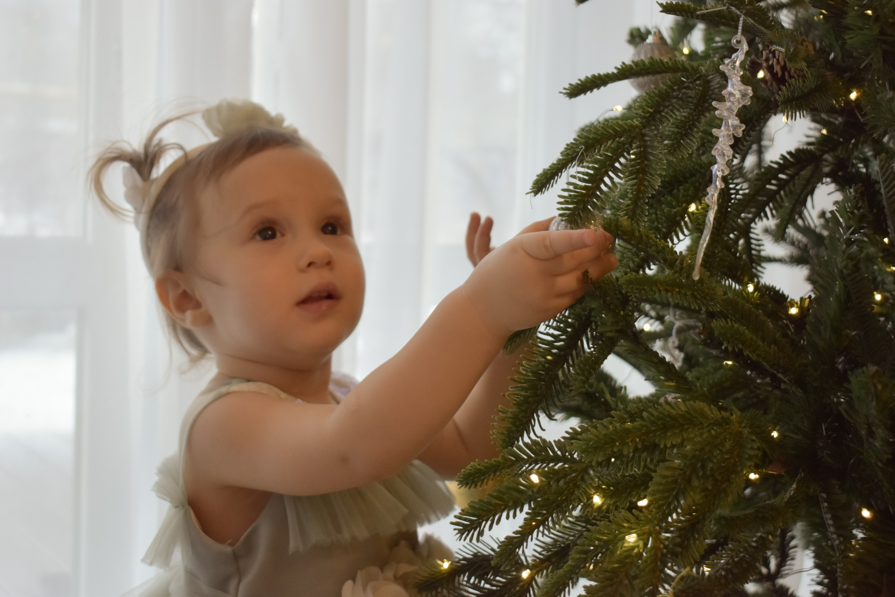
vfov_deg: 25.8
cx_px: 448
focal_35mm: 52
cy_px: 298
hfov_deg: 37.8
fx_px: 1305
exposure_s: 1/125
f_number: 4.5
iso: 1000
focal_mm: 35
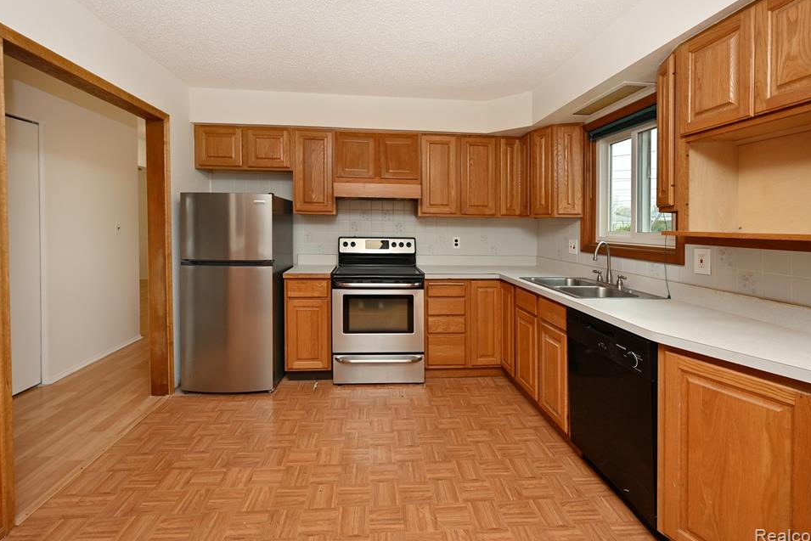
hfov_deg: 100.4
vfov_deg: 77.3
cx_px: 406
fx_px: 338
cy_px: 260
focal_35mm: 15
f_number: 8
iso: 320
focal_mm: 14
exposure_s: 1/60
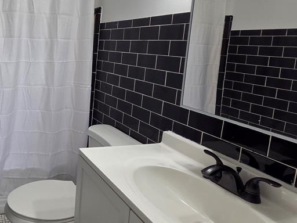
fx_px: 223
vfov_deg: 52.1
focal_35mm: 26
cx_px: 18
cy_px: 74
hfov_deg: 56.0
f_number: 2.2
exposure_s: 1/120
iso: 100
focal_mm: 2.2
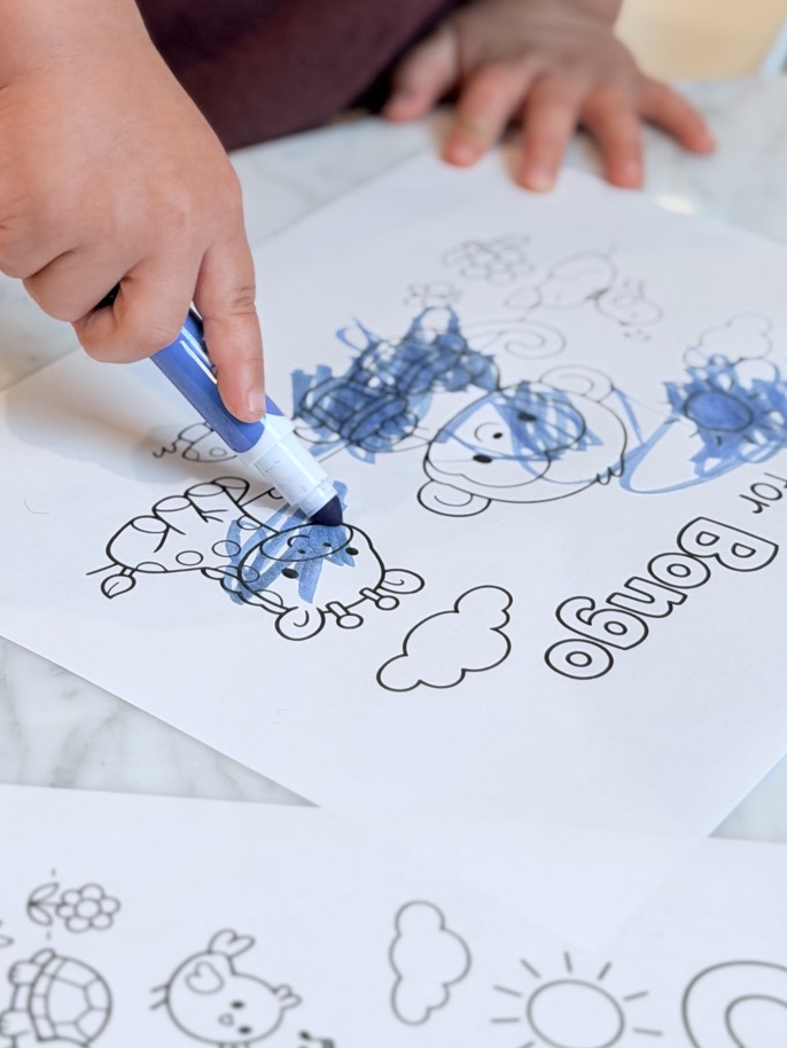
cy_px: 386
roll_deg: -4.5
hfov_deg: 17.6
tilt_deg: -31.6
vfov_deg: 23.2
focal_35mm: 84
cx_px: 304
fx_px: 2545
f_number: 1.78
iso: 100
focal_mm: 6.76
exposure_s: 1/60
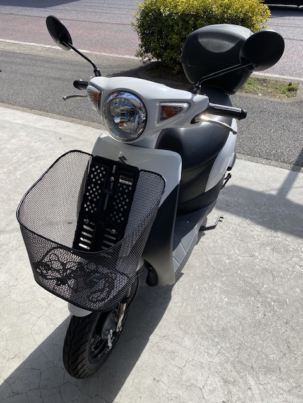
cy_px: 202
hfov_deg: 53.1
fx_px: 303
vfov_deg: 67.3
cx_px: 152
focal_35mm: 26
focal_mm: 4.25
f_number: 1.8
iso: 32
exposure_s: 1/2105
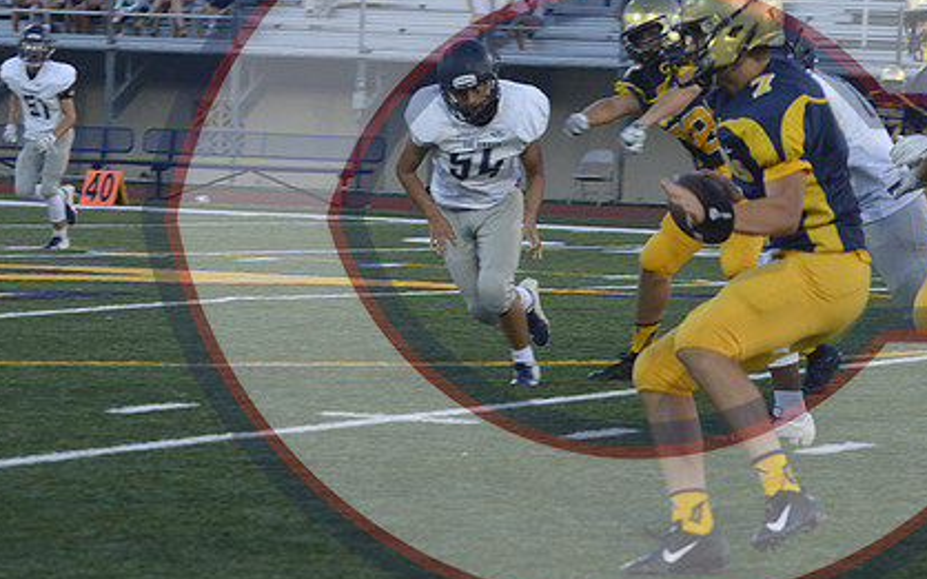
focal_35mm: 212
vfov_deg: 6.2
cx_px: 628
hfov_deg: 9.9
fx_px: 5354
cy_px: 217
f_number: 5.6
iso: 800
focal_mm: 100
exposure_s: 1/400
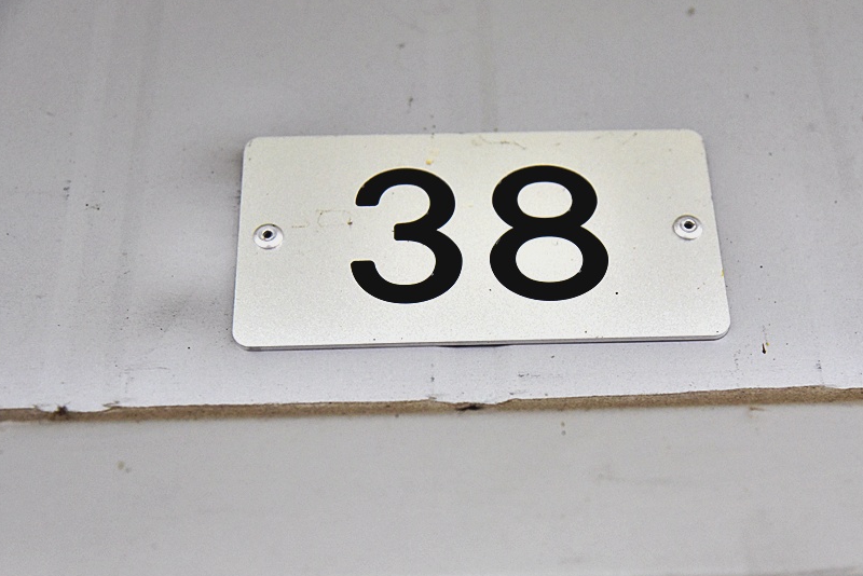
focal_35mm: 65
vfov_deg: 20.9
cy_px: 330
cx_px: 512
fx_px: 1559
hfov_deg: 30.9
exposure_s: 1/500
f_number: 4
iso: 3200
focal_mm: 52
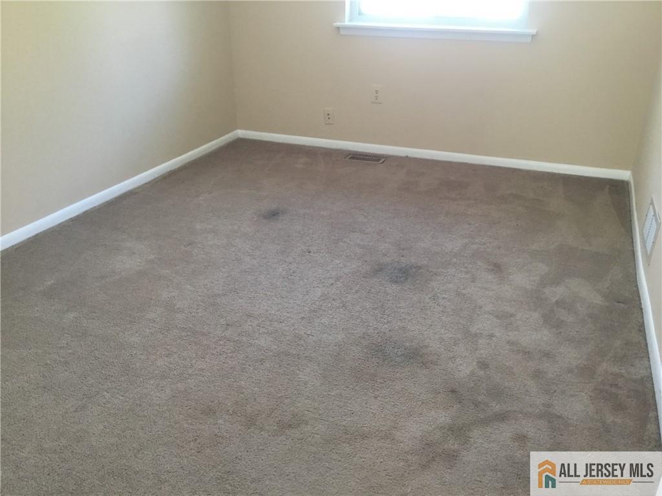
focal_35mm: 31
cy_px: 248
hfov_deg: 58.4
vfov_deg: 45.4
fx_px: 593
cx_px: 331
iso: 100
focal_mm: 3.3
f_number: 2.4
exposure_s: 1/30
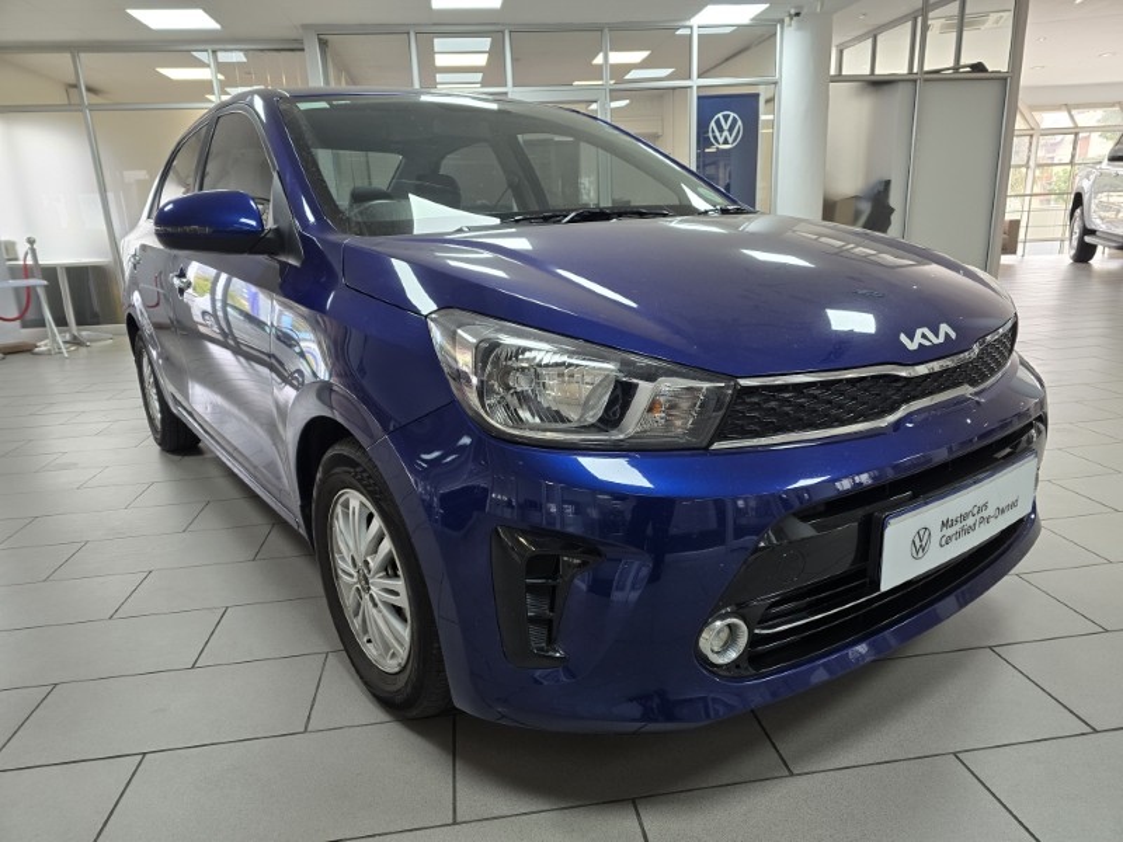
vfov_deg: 58.9
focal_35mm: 23
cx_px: 562
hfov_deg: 73.9
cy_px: 421
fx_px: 746
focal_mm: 6.3
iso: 125
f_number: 1.7
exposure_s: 1/100
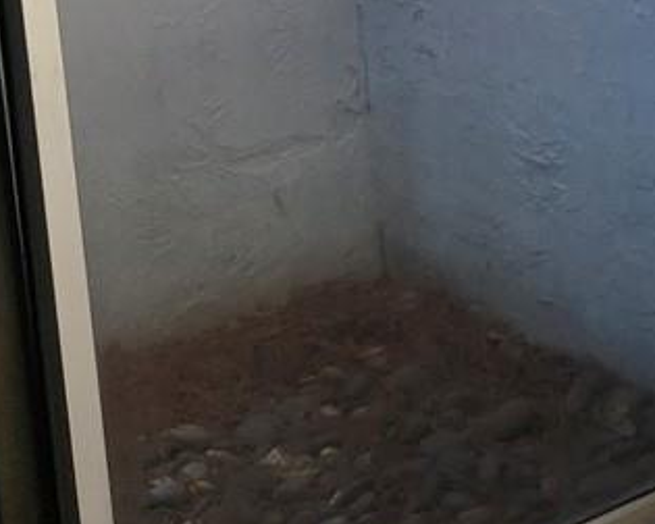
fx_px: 2210
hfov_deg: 13.7
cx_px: 1401
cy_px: -270
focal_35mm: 114
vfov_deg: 12.8
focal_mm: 5.4
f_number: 1.8
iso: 64
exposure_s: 1/180
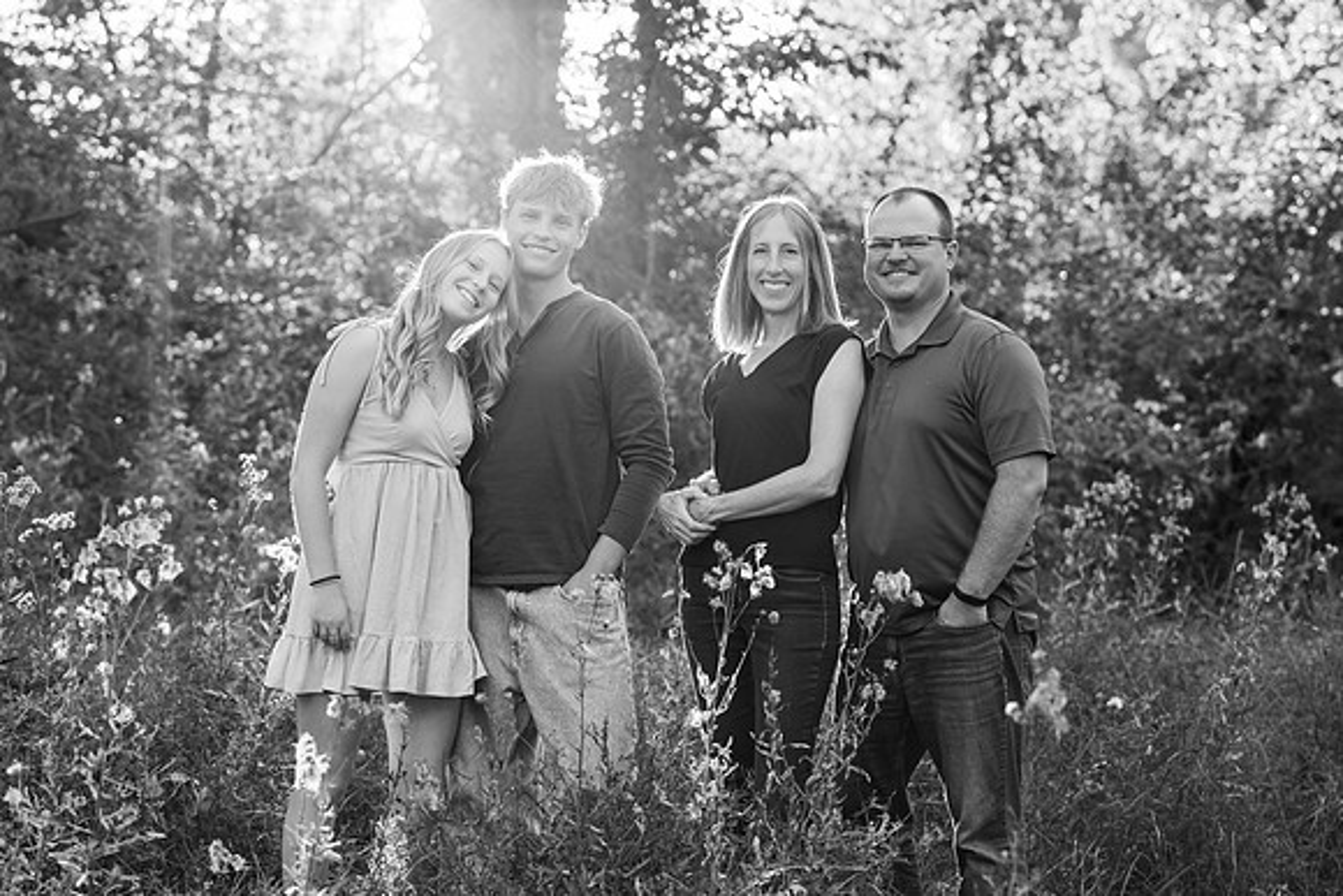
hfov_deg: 21.5
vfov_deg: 14.4
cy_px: 448
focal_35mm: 95
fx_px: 3545
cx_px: 672
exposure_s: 1/160
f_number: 4.5
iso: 400
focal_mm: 95
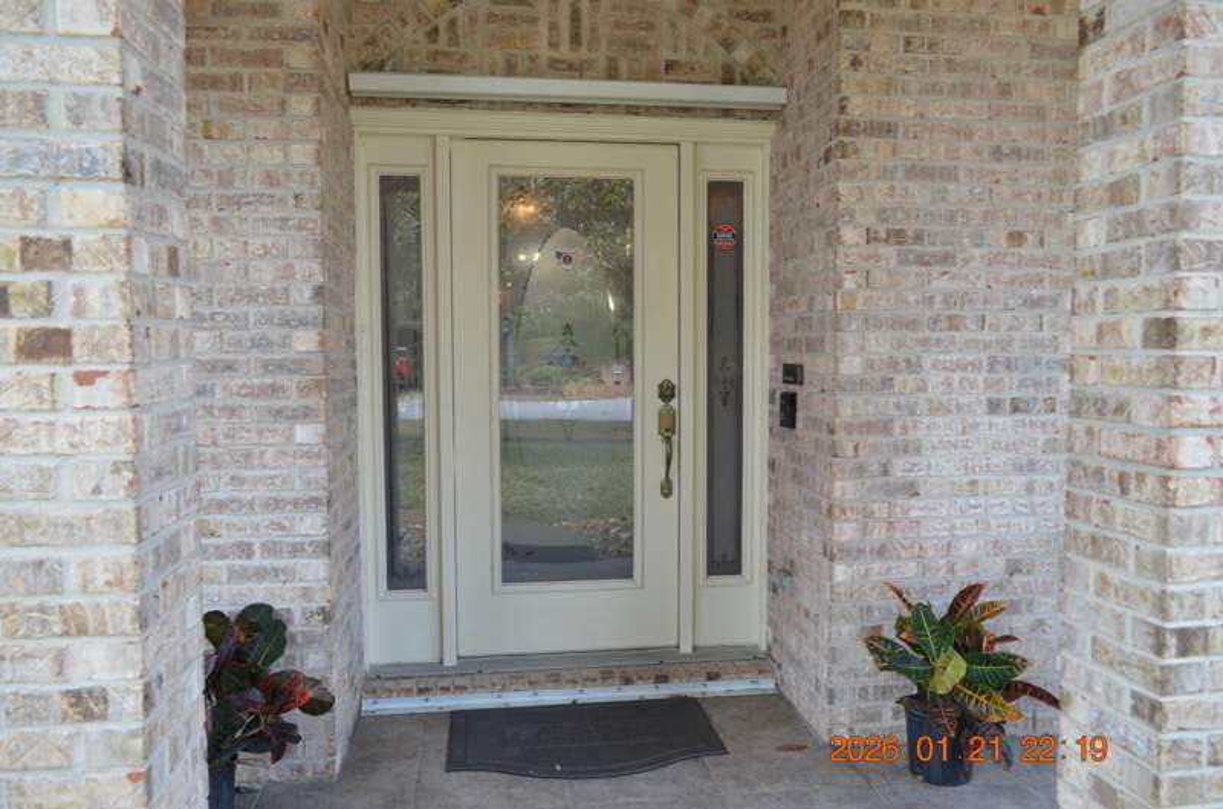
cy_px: 404
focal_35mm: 27
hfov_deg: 67.5
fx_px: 915
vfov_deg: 47.7
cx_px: 612
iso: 400
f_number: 5.6
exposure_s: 1/125
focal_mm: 18
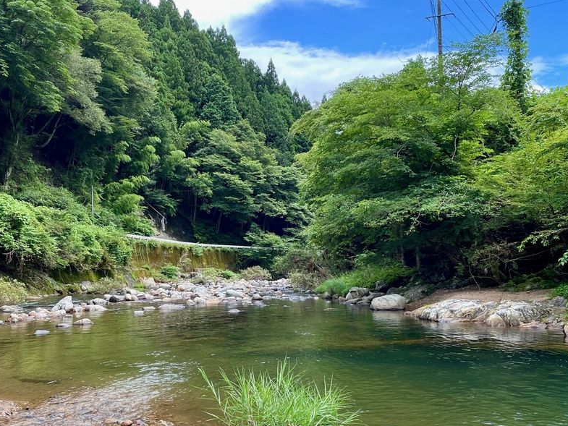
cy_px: 220
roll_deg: +1.9
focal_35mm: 27
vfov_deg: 51.4
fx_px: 443
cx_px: 288
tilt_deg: +5.5
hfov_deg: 65.3
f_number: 1.6
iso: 32
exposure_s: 1/518
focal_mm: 4.2
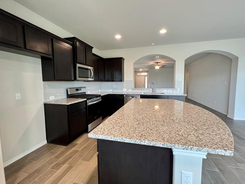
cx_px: 128
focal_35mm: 14
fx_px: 99
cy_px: 91
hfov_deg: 102.0
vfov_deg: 85.7
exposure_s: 1/60
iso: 250
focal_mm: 1.57
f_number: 1.8
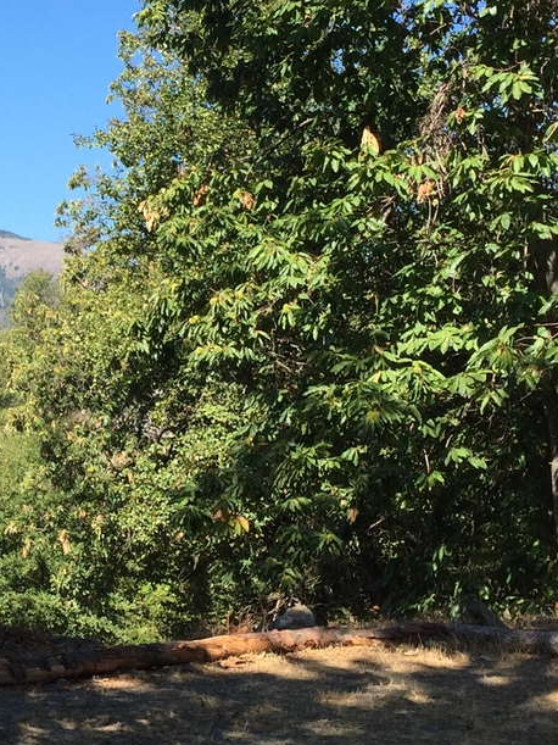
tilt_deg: +3.3
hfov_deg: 19.0
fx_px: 1634
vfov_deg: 25.6
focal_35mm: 76
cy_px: 311
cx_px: 34
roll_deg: -2.1
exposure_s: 1/1163
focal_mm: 4.15
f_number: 2.2
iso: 32
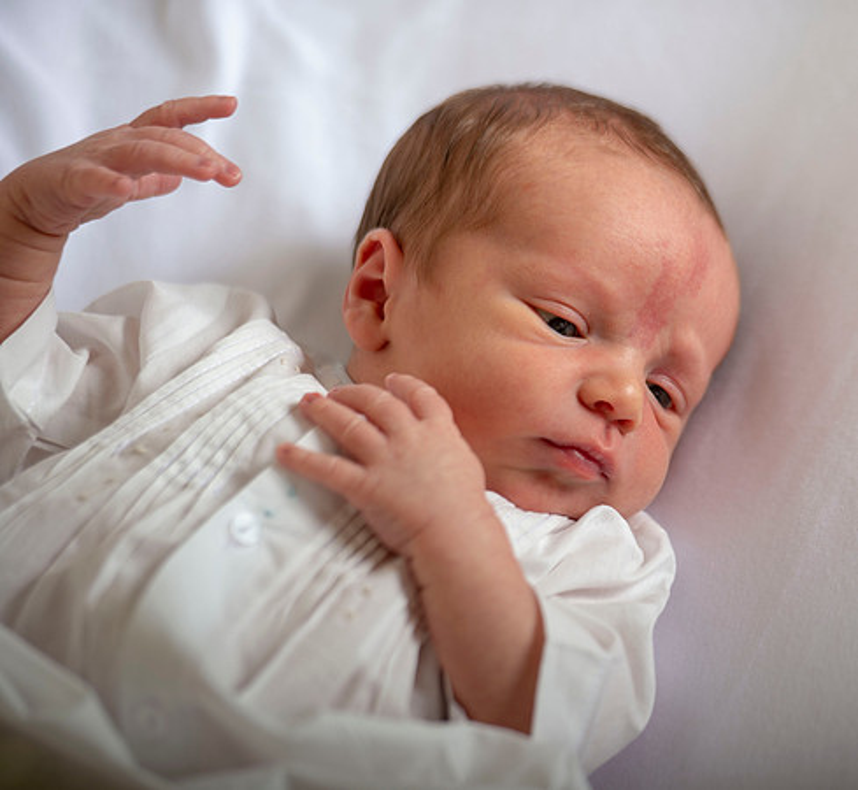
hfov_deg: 7.2
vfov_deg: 6.6
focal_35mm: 252
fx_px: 6801
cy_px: 429
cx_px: 640
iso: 80
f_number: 2.8
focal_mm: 190
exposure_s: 1/250
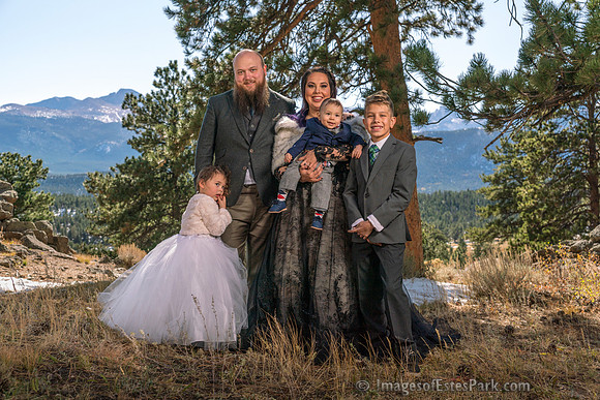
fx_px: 667
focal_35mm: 40
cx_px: 300
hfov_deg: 48.4
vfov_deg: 33.4
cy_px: 200
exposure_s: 1/2000
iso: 250
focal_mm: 40
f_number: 5
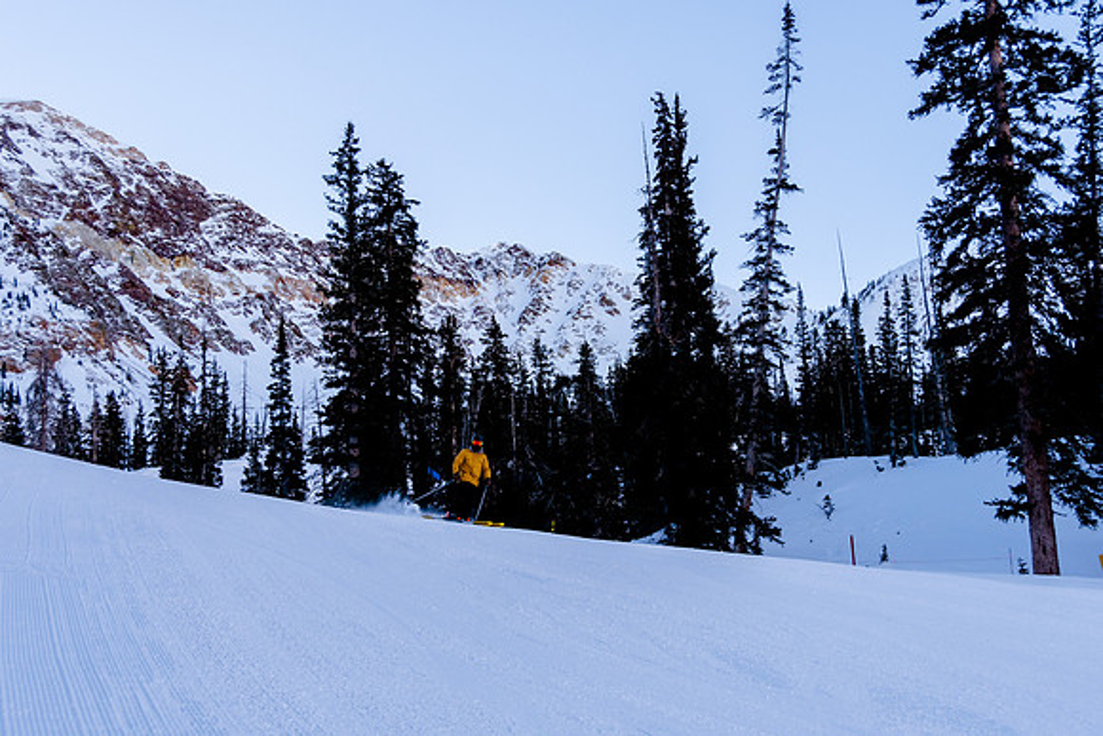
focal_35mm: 55
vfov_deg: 24.6
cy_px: 375
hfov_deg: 36.2
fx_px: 1685
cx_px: 588
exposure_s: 1/800
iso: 400
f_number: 5.6
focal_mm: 34
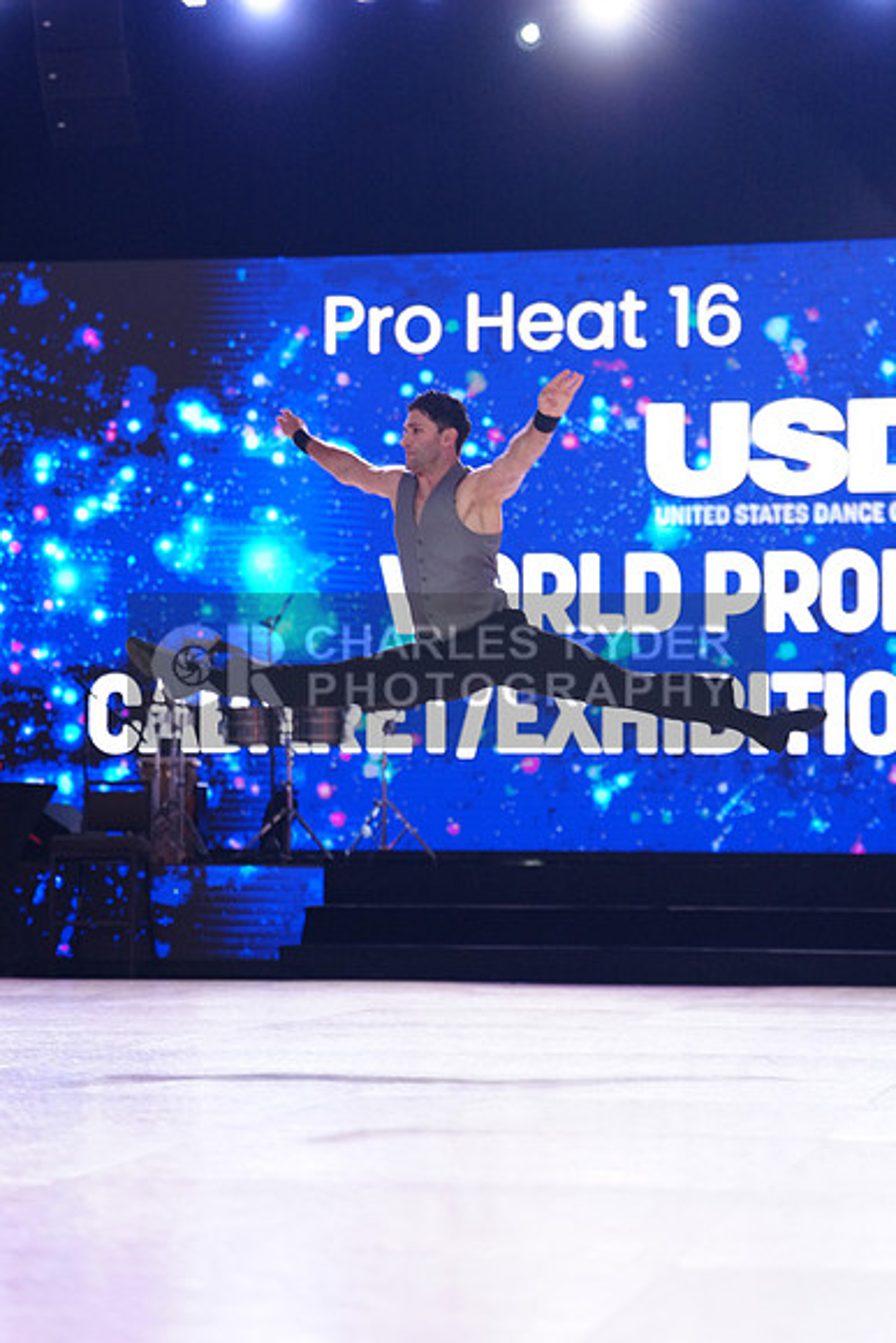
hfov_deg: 14.3
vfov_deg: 21.2
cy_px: 672
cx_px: 448
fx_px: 3582
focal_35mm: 96
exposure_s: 1/400
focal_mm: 96
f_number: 2.8
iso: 2000
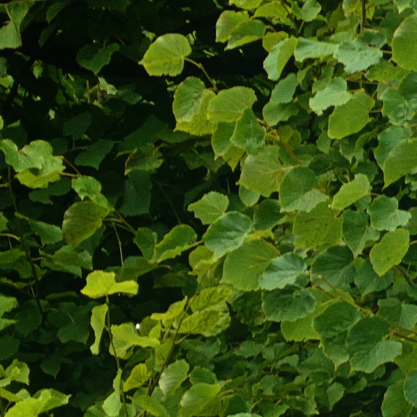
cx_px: 669
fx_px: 9104
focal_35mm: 668
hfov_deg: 2.6
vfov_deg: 2.6
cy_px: 408
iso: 100
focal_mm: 28.7
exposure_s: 1/80
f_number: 5.5
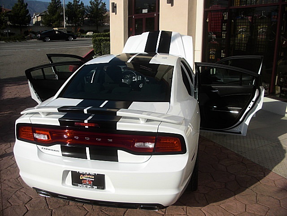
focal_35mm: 36
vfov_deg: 39.7
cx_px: 144
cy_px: 108
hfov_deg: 51.4
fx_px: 298
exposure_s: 1/160
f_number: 7.9
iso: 50
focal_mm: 6.3
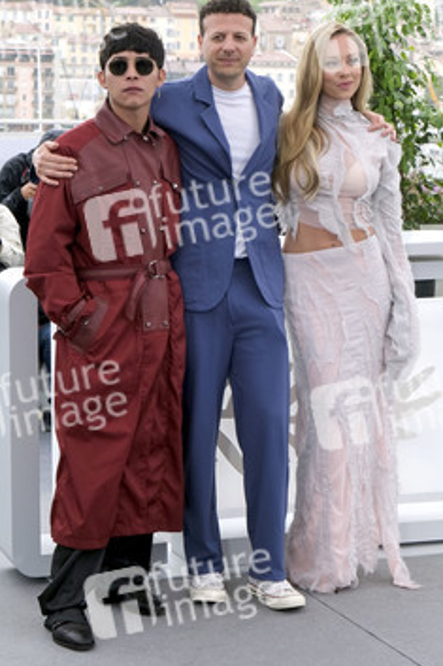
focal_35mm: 86
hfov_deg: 15.9
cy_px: 311
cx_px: 236
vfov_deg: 23.7
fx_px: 1589
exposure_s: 1/200
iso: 400
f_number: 6.4
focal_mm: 50.5
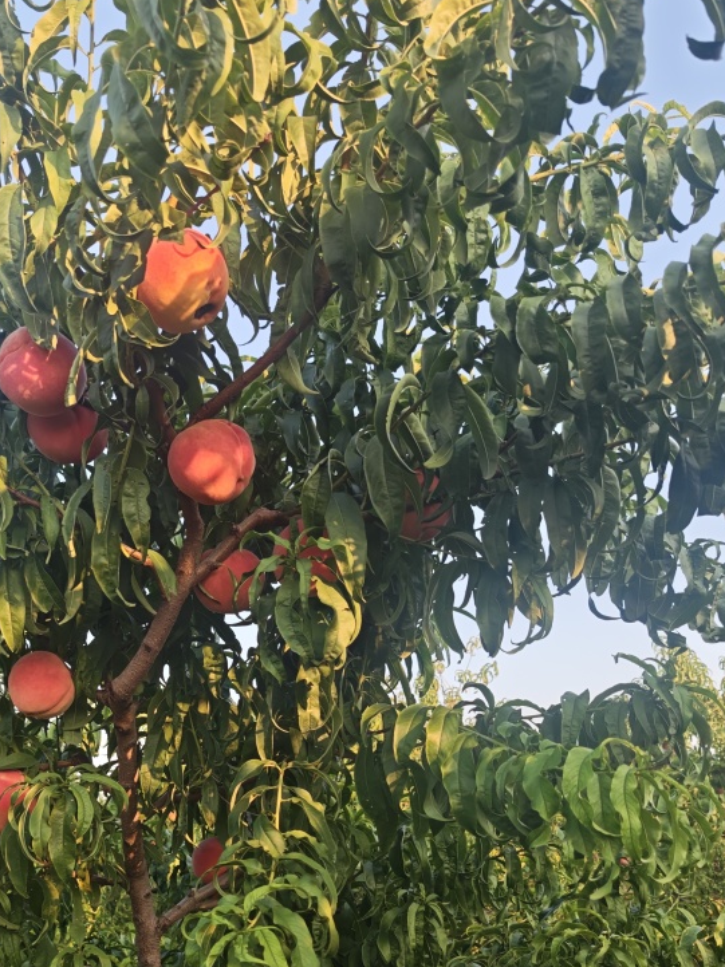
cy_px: 697
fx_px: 950
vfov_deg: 52.2
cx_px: 217
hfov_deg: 41.0
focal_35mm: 34
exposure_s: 1/429
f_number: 1.62
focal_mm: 6.55
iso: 50
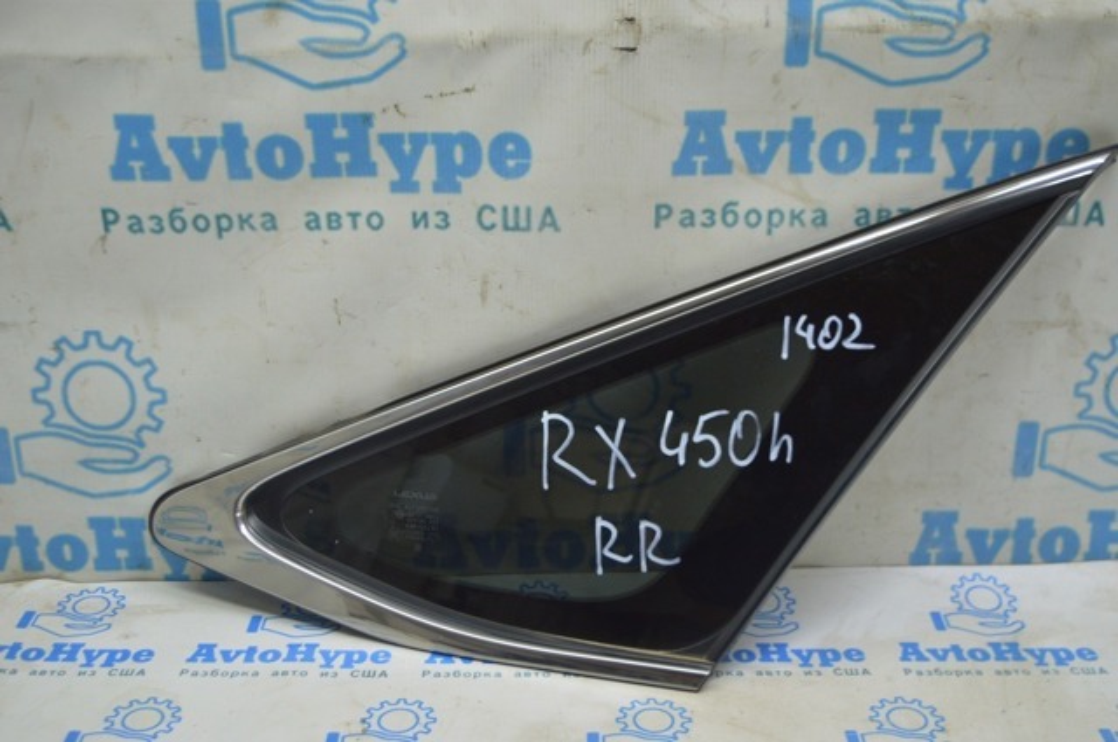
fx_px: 1396
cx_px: 559
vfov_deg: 29.8
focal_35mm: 45
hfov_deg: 43.7
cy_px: 371
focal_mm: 30
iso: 400
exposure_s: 1/40
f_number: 4.2
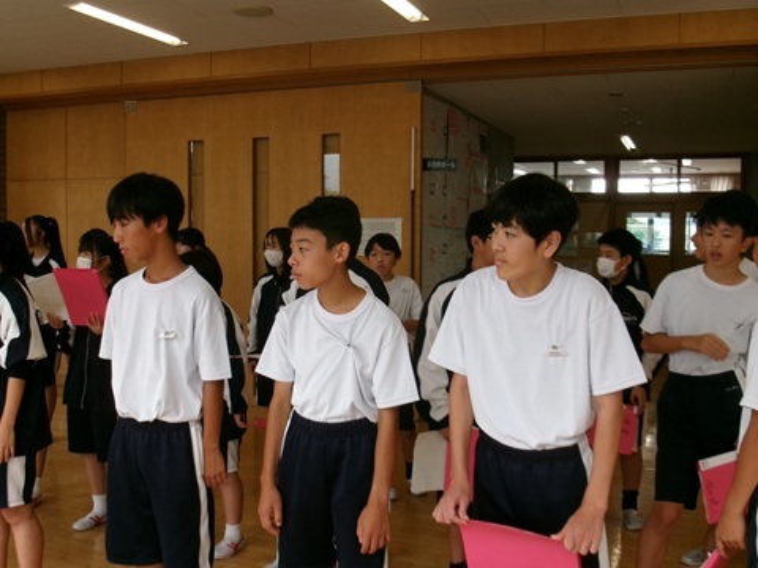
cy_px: 284
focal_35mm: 43
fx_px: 942
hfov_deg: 43.9
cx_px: 379
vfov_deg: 33.6
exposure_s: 1/80
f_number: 4.7
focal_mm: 7.8
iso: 100
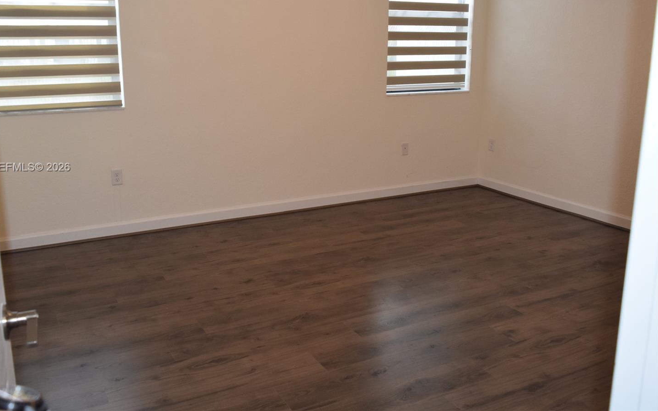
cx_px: 294
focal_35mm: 34
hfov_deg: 56.6
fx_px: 610
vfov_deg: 37.1
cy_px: 168
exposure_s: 1/100
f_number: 5
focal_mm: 20
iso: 800
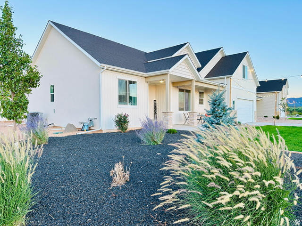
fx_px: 209
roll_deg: -0.2
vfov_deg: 56.8
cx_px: 151
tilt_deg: +0.1
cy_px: 113
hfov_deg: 71.6
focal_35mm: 24
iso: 125
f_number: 1.78
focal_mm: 6.86
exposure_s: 1/60
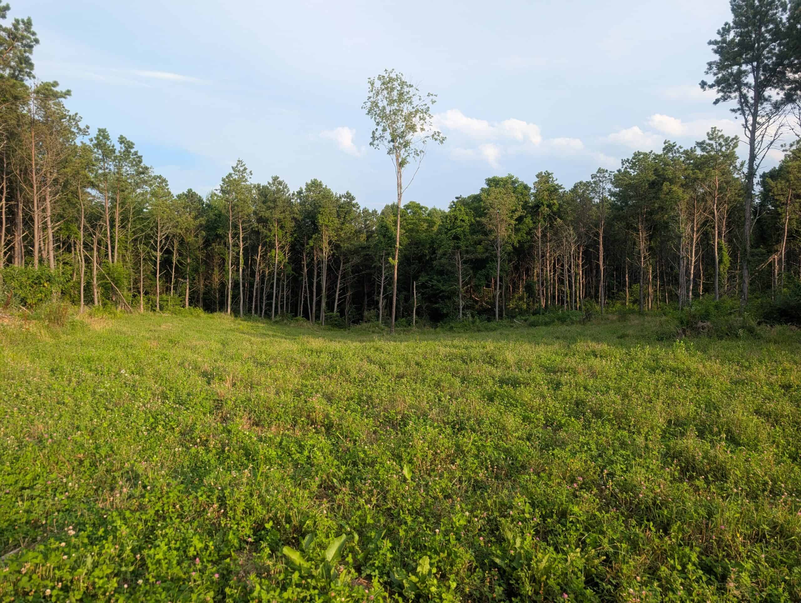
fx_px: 556
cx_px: 400
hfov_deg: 71.5
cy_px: 302
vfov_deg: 56.9
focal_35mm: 24
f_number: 1.68
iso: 22
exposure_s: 1/368
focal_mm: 6.9
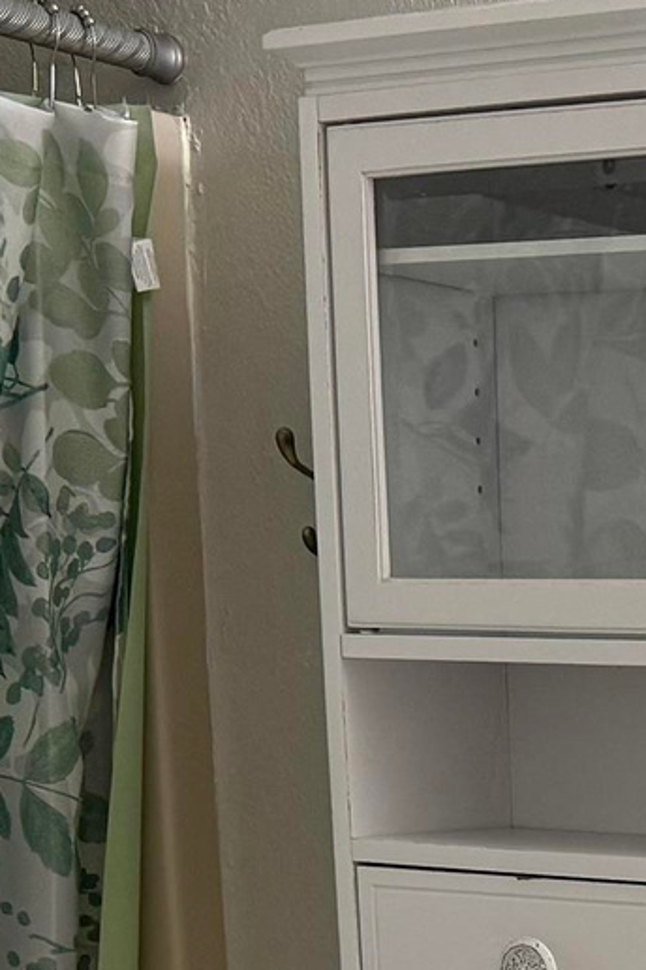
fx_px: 2665
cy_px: 1416
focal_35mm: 99
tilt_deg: -15.5
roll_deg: -0.5
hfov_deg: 13.2
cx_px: 909
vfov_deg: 18.5
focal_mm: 6.76
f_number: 1.78
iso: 160
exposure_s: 1/60
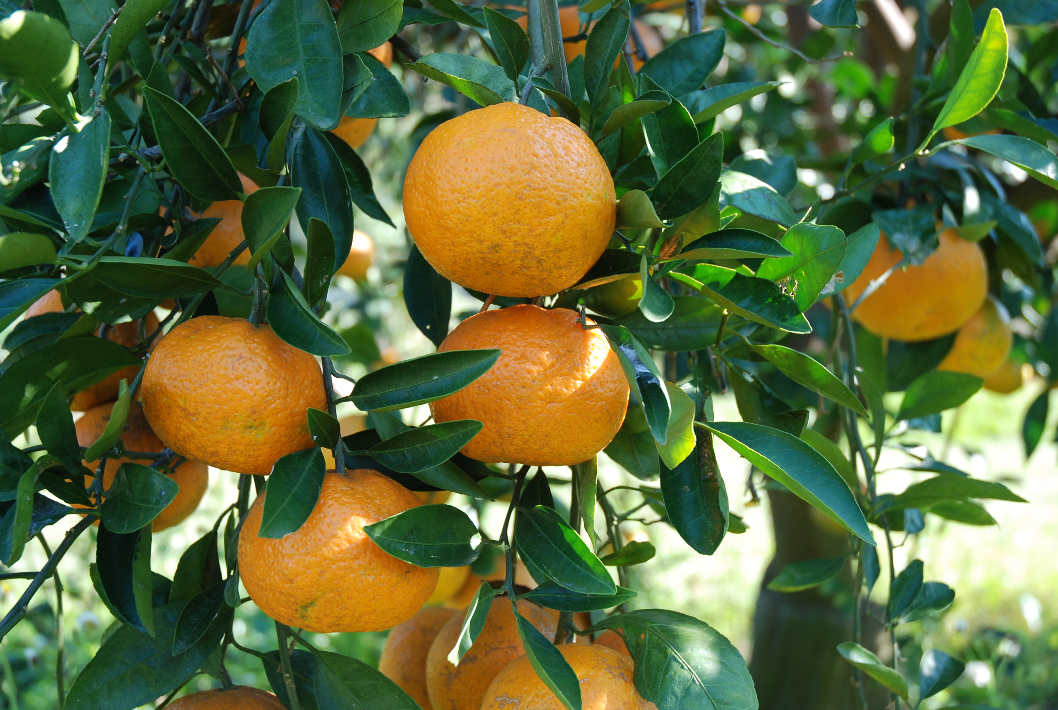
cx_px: 529
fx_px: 1679
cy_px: 355
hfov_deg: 35.0
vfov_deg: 23.9
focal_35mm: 57
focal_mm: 38
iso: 200
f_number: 4.5
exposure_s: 1/80
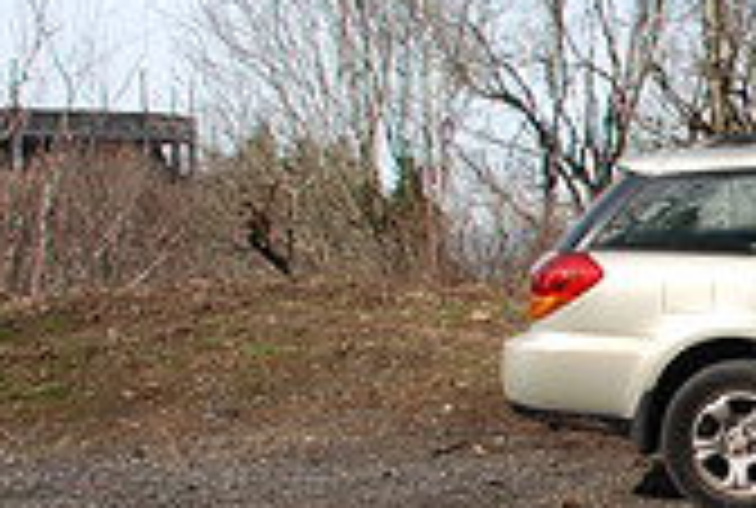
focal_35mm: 93
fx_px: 1958
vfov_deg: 14.7
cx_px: 1152
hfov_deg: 19.0
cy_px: 382
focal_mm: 18
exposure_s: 1/500
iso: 200
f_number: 5
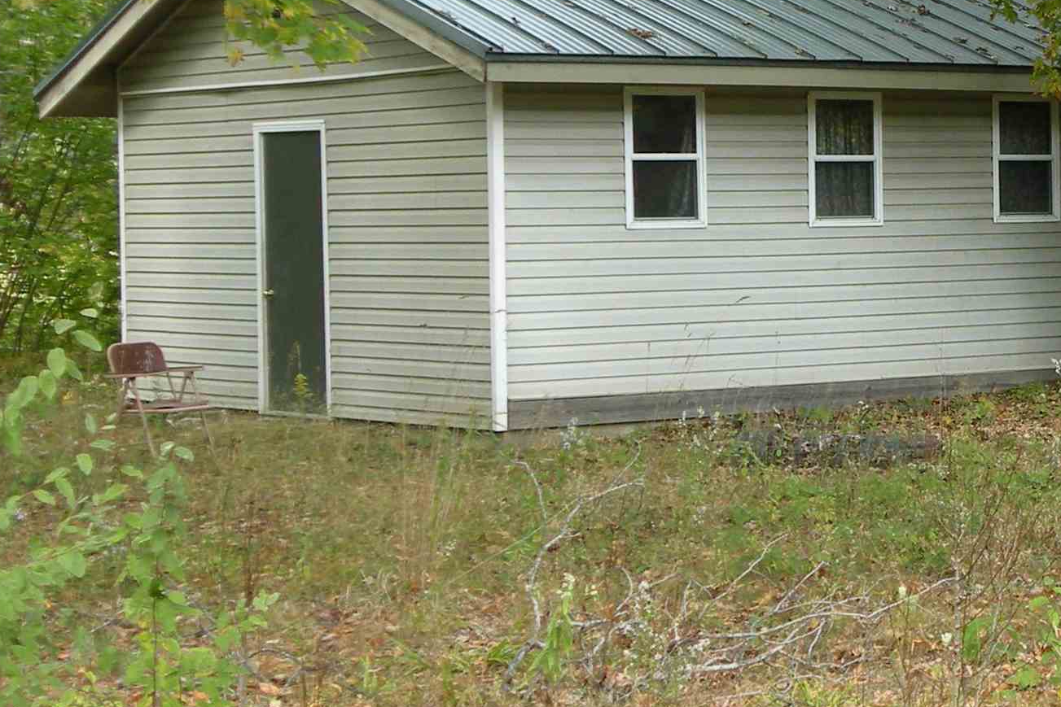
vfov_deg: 13.3
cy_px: 261
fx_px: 3036
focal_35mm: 103
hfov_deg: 19.1
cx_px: 1133
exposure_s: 1/68
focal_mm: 7.4
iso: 64
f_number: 3.2
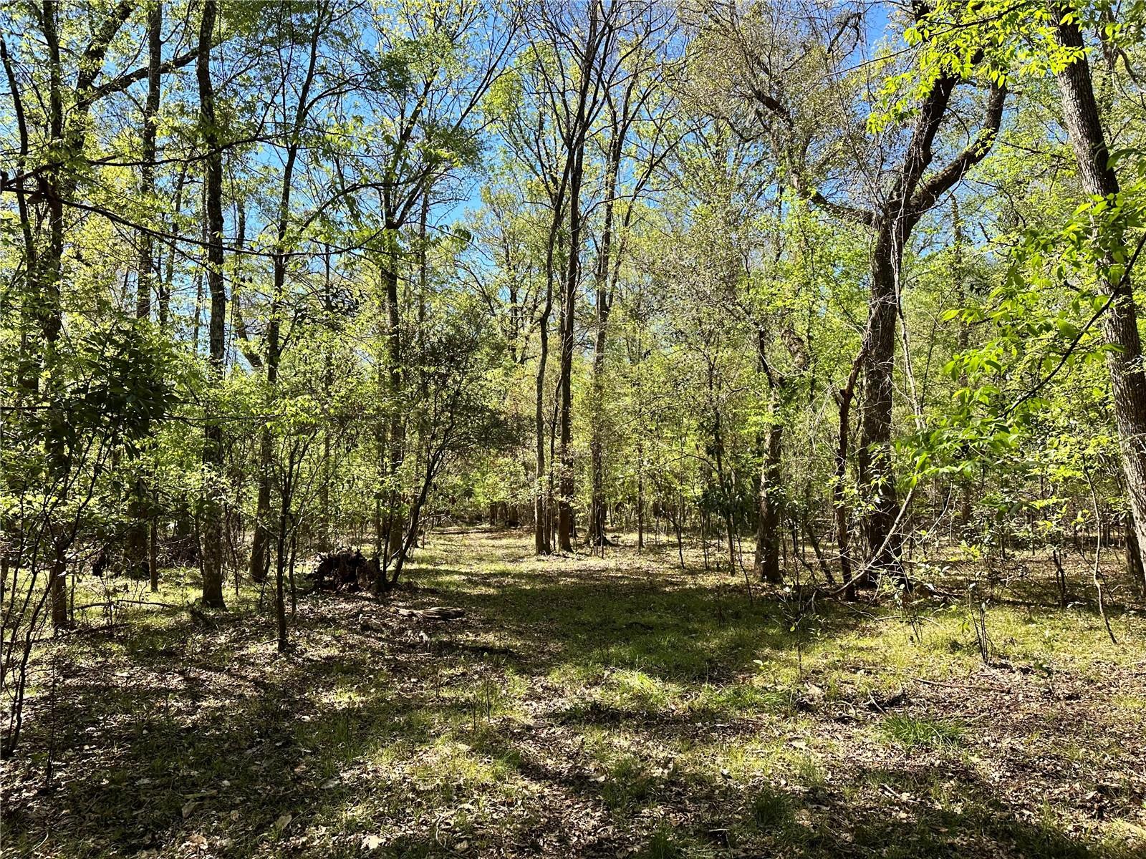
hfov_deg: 71.6
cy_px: 430
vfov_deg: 56.8
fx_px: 795
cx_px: 573
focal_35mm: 24
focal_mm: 6.86
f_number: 1.78
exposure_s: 1/1412
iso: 80
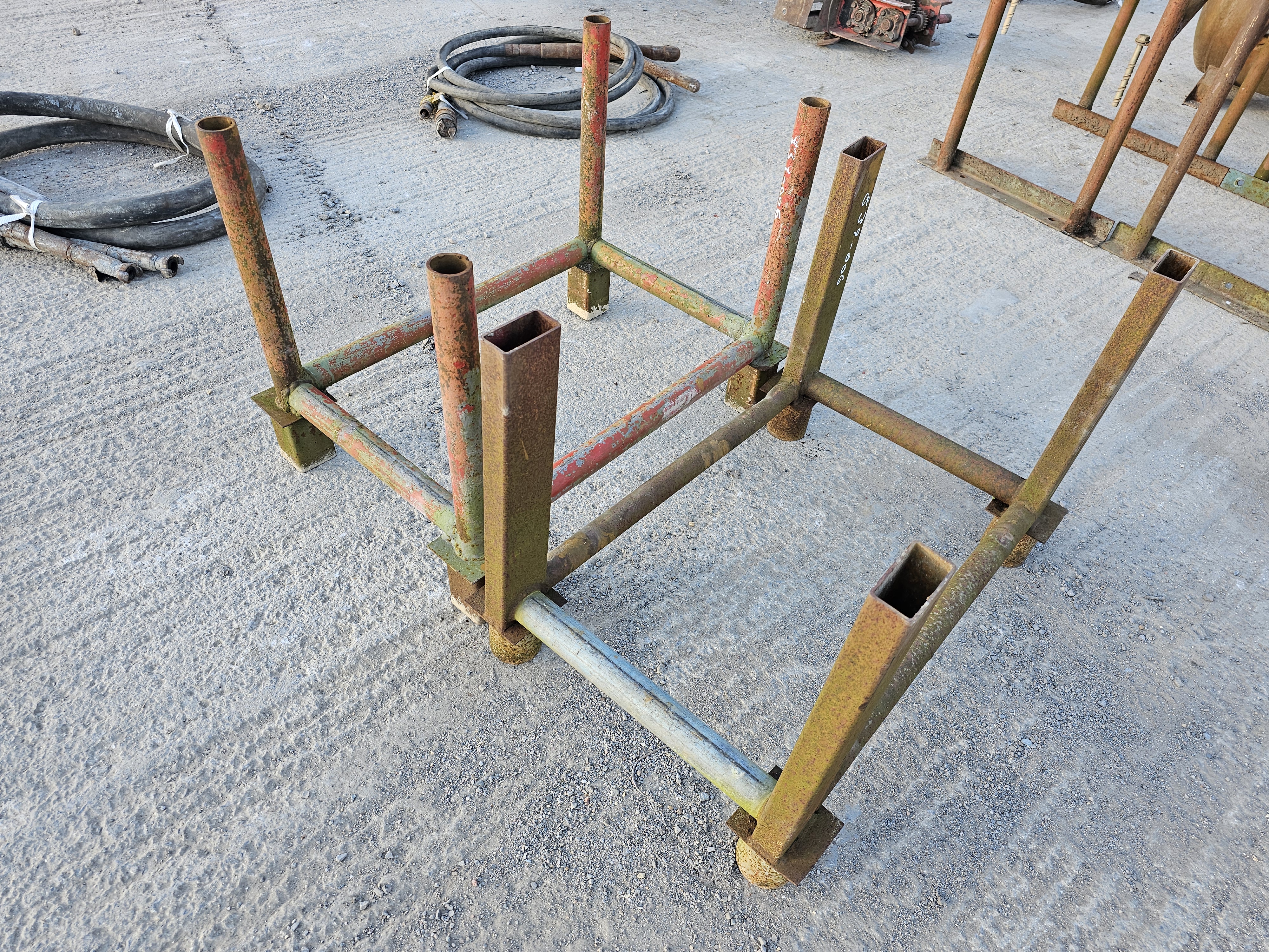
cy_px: 476
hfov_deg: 73.9
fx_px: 843
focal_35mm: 23
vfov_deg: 58.9
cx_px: 634
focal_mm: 6.3
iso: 25
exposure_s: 1/100
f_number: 1.7
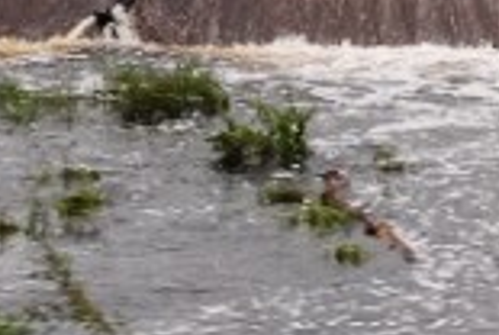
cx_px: 415
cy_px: -287
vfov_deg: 4.3
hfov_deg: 6.4
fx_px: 4443
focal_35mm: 320
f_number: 10
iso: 100
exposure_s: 1/250
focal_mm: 55
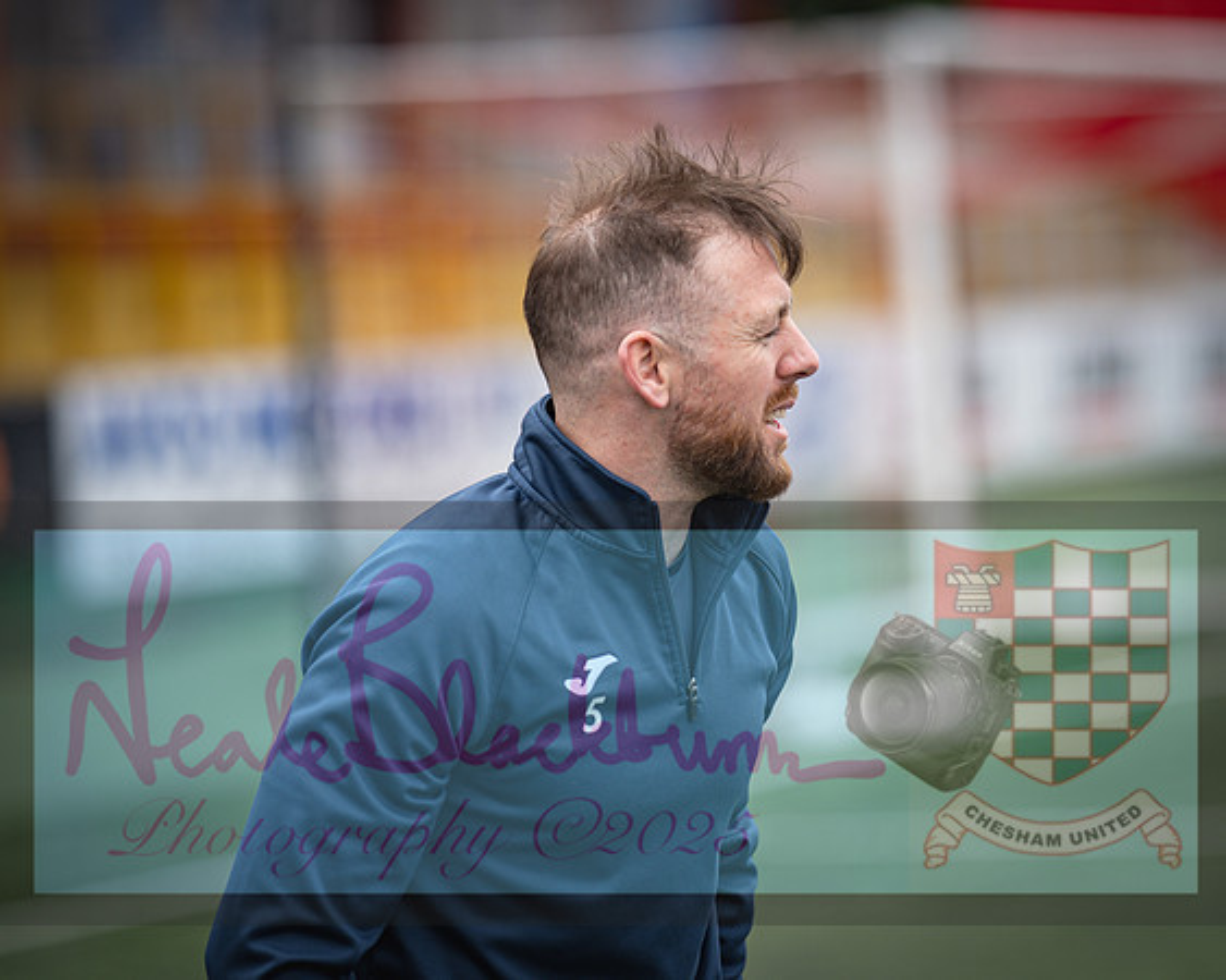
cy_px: 419
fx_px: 7747
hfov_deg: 9.0
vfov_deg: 7.2
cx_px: 772
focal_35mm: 214
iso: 100
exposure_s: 1/1900
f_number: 1.8
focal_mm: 135
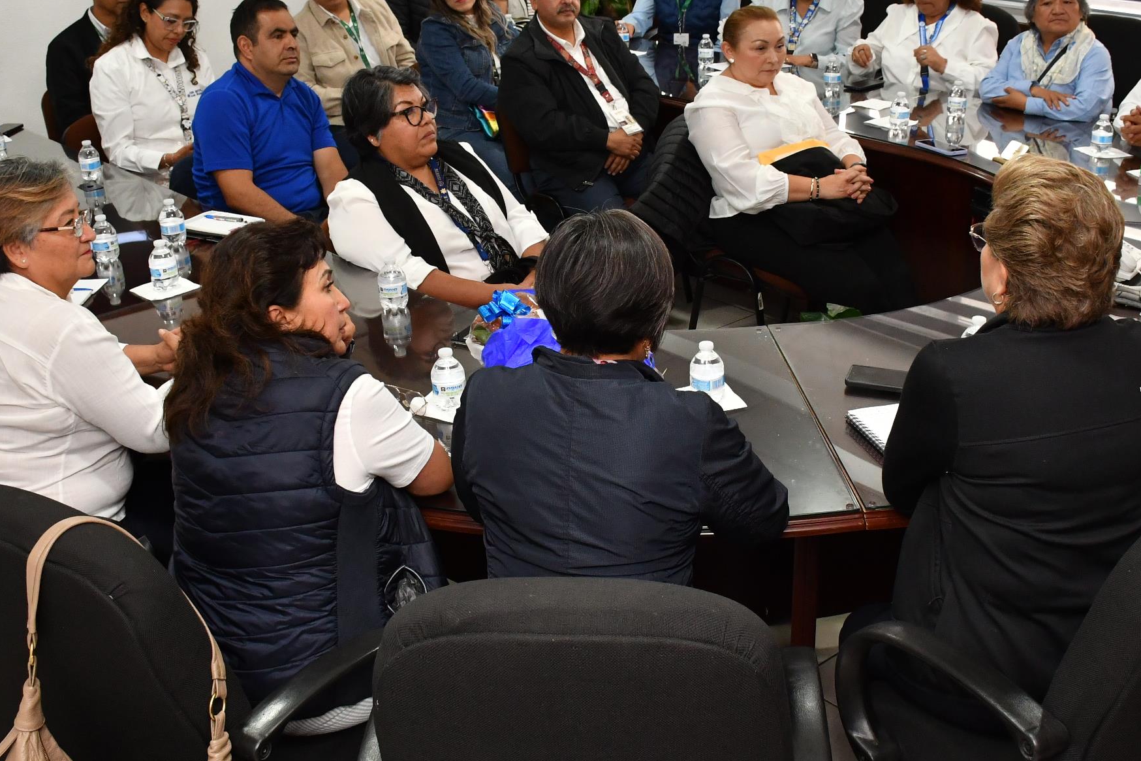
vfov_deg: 31.2
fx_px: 1363
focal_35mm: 43
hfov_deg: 45.4
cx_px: 623
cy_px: 345
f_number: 5.6
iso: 1250
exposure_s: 1/100
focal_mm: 18
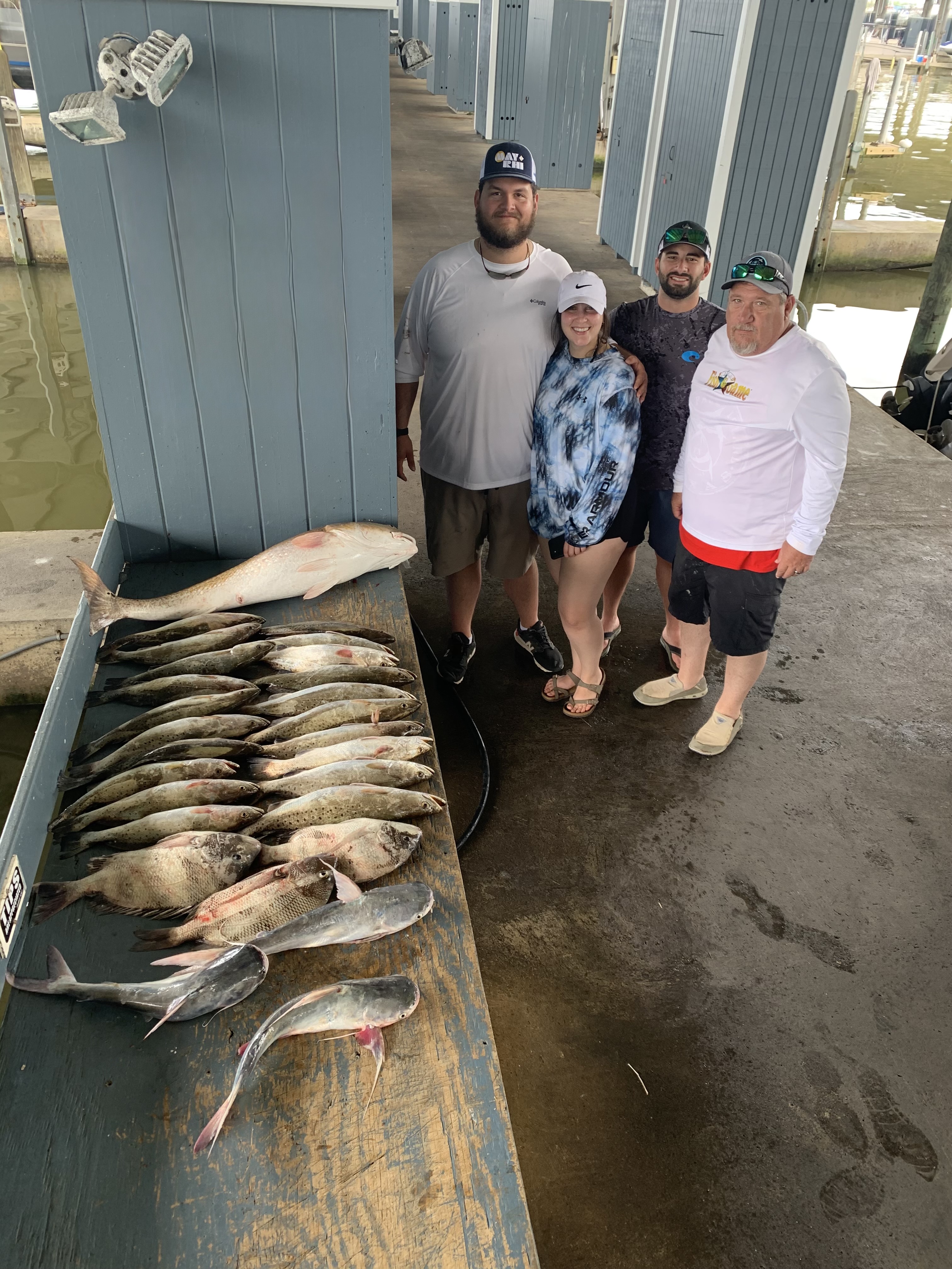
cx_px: 476
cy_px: 634
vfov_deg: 67.3
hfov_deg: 53.1
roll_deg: -3.6
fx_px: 953
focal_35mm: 26
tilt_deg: -32.8
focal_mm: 4.25
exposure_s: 1/122
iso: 40
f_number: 1.8
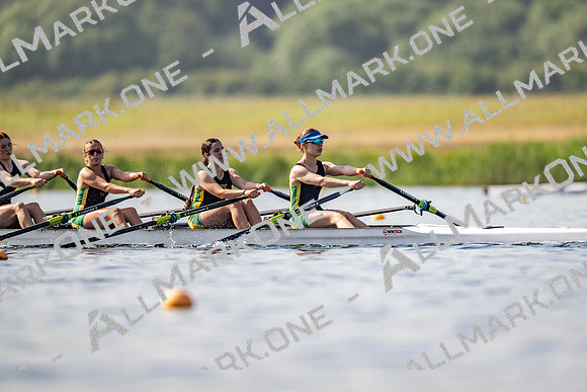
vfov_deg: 2.3
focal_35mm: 600
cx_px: 294
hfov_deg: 3.4
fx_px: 9785
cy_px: 196
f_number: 4
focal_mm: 600
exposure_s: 1/2500
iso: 140
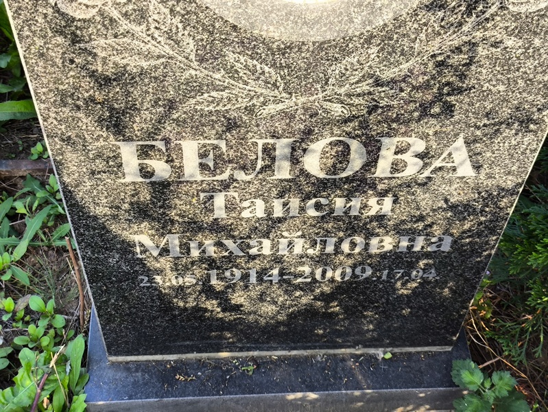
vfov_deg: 29.1
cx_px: 274
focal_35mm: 50
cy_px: 206
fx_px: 792
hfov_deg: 38.2
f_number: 1.7
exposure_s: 1/100
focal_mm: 4.71
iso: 64
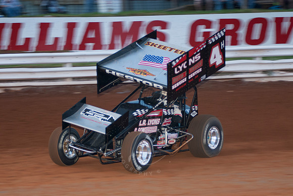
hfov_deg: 14.4
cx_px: 146
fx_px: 1161
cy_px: 98
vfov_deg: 9.7
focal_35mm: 142
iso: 250
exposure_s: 1/400
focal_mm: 95
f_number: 2.8
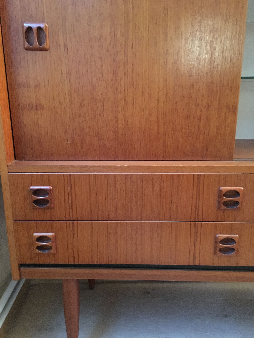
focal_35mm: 29
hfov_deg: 48.2
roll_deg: +0.0
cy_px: 169
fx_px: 284
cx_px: 127
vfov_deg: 61.7
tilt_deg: -15.2
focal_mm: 4.15
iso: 500
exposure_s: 1/17
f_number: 2.2
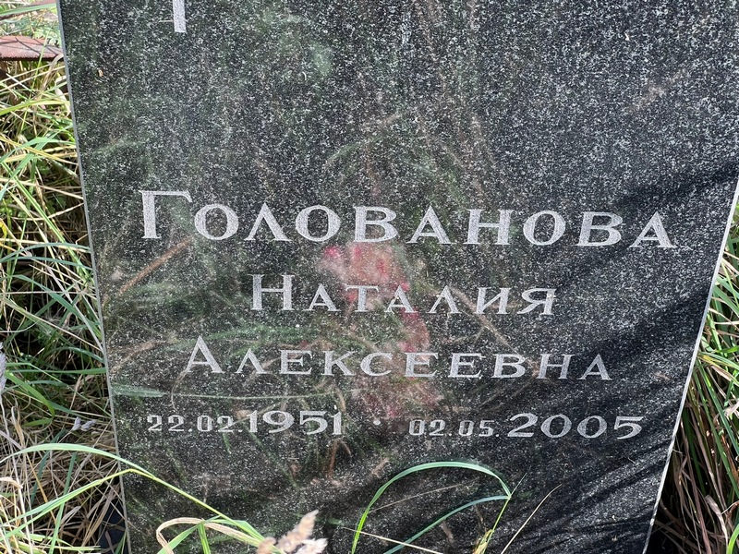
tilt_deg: -42.7
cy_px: 277
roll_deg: +1.9
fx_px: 1644
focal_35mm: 77
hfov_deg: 25.3
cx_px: 370
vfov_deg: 19.1
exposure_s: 1/99
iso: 50
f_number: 2.8
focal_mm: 9
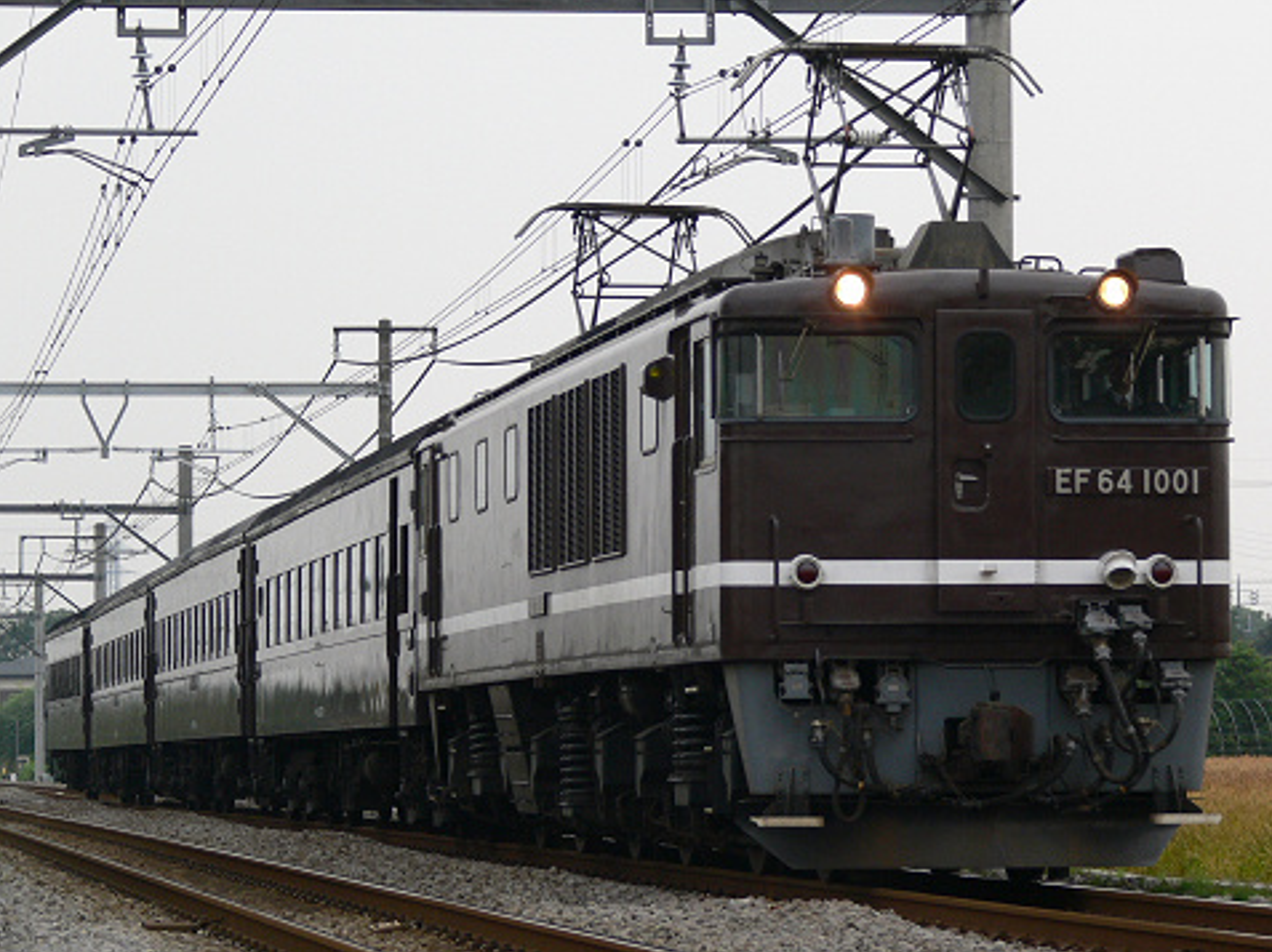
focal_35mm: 141
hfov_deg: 14.0
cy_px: 475
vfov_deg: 10.5
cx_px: 637
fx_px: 5177
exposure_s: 1/500
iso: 125
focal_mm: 29.7
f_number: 3.6
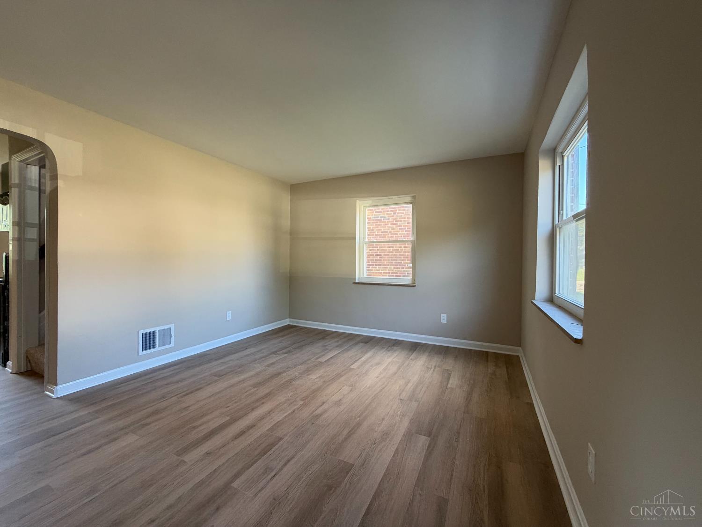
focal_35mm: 14
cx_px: 351
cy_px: 264
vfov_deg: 85.7
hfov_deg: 102.1
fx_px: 284
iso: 250
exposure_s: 1/121
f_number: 2.2
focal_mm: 2.22
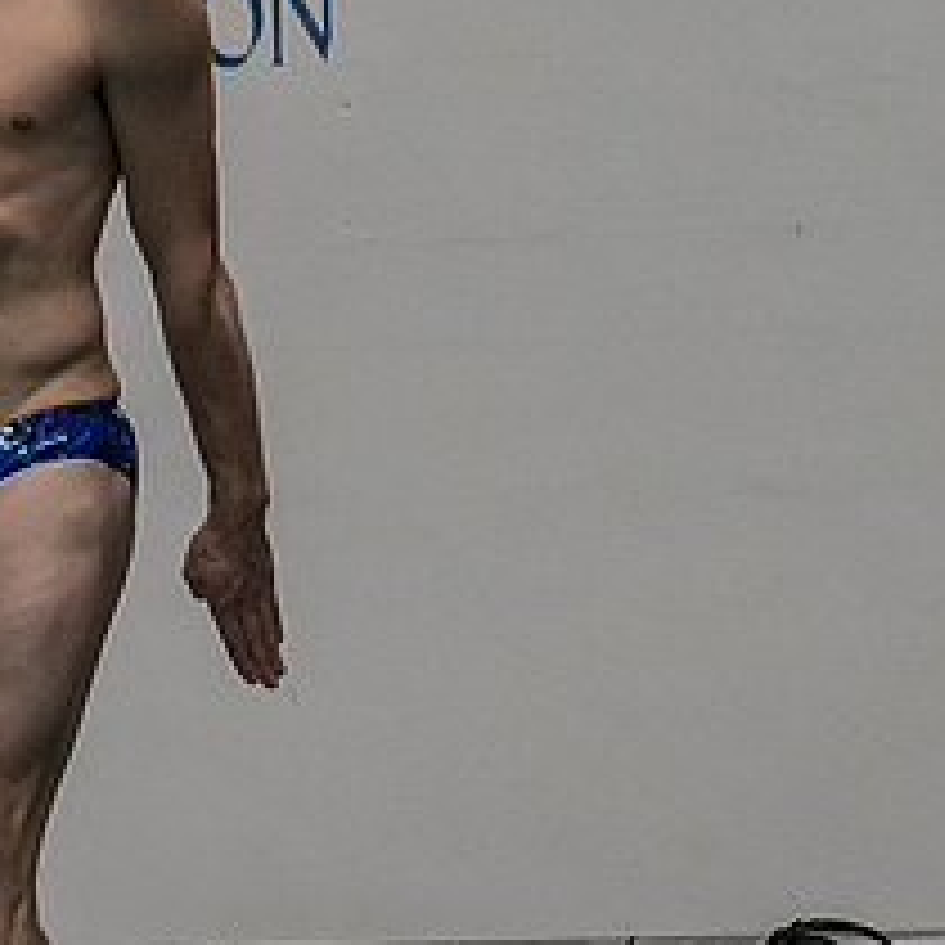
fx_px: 22330
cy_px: 207
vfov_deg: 2.4
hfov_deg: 2.4
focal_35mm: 723
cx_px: -47
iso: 1600
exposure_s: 1/1000
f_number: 2.8
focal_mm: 97
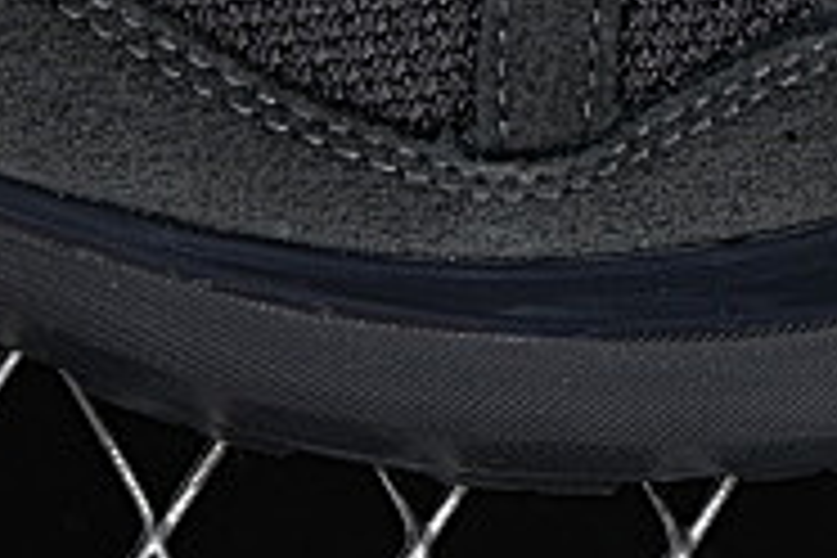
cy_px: -873
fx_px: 10136
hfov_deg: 4.7
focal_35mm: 436
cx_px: 1084
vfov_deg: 3.1
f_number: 6.3
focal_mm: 50
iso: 160
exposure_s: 1/50
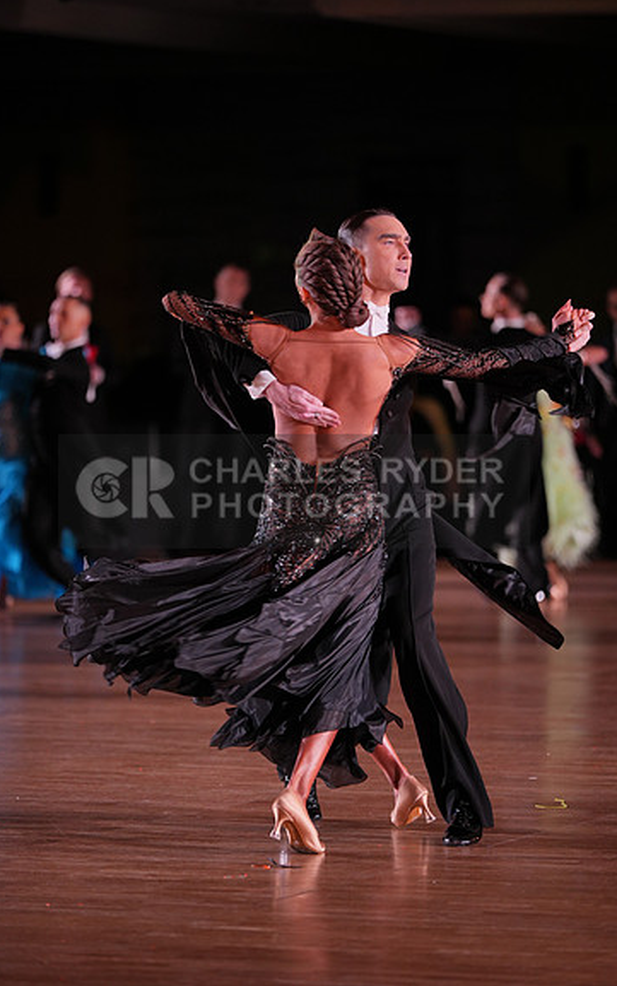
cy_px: 492
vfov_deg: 10.2
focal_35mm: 205
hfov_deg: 6.4
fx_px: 5511
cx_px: 295
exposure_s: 1/400
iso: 800
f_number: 2.8
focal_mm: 200
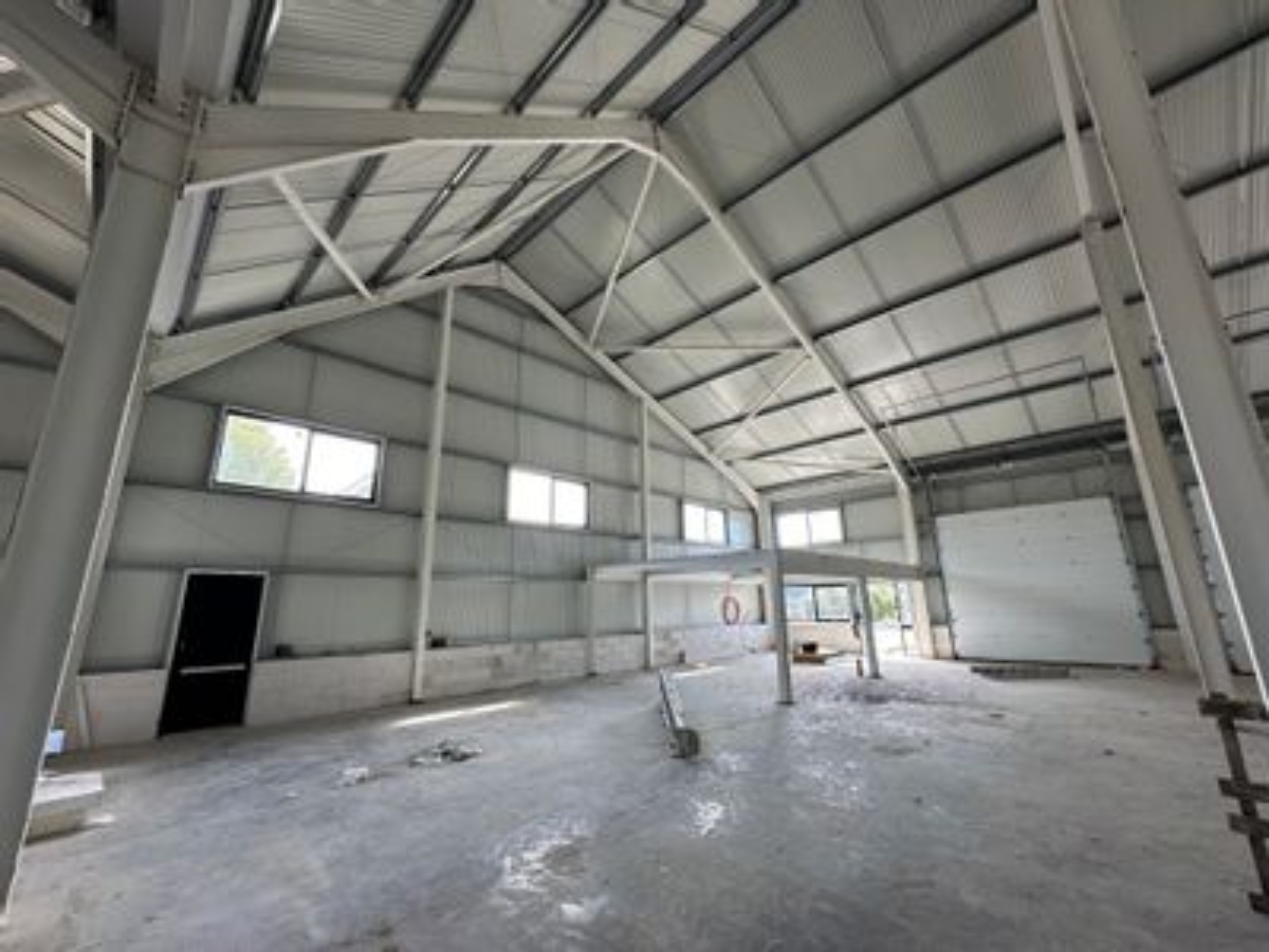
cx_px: 634
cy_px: 476
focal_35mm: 14
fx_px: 513
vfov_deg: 85.7
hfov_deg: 102.1
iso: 50
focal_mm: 2.22
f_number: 2.2
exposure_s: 1/99
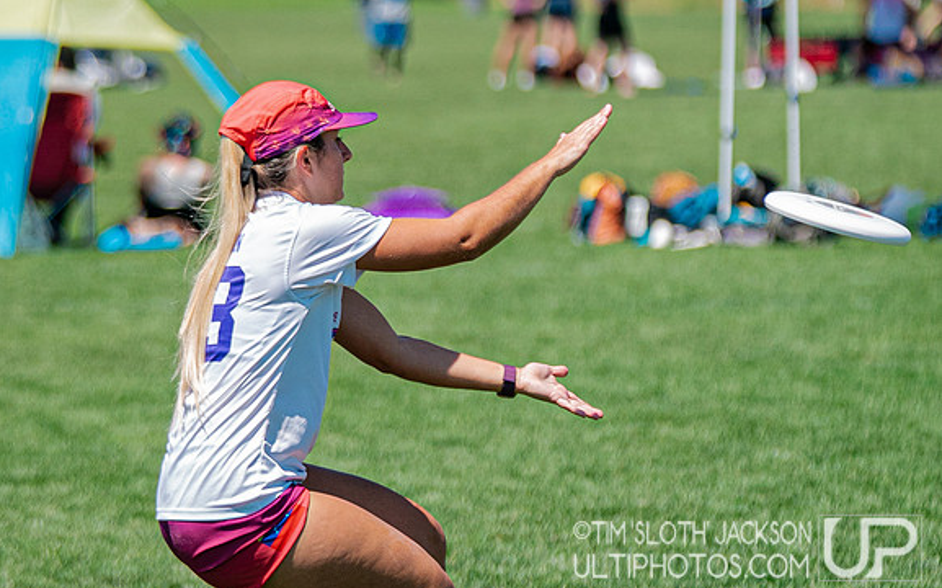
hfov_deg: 6.2
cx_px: 213
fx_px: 8622
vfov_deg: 3.9
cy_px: 362
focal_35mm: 336
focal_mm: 132
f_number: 2.8
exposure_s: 1/6400
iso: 500
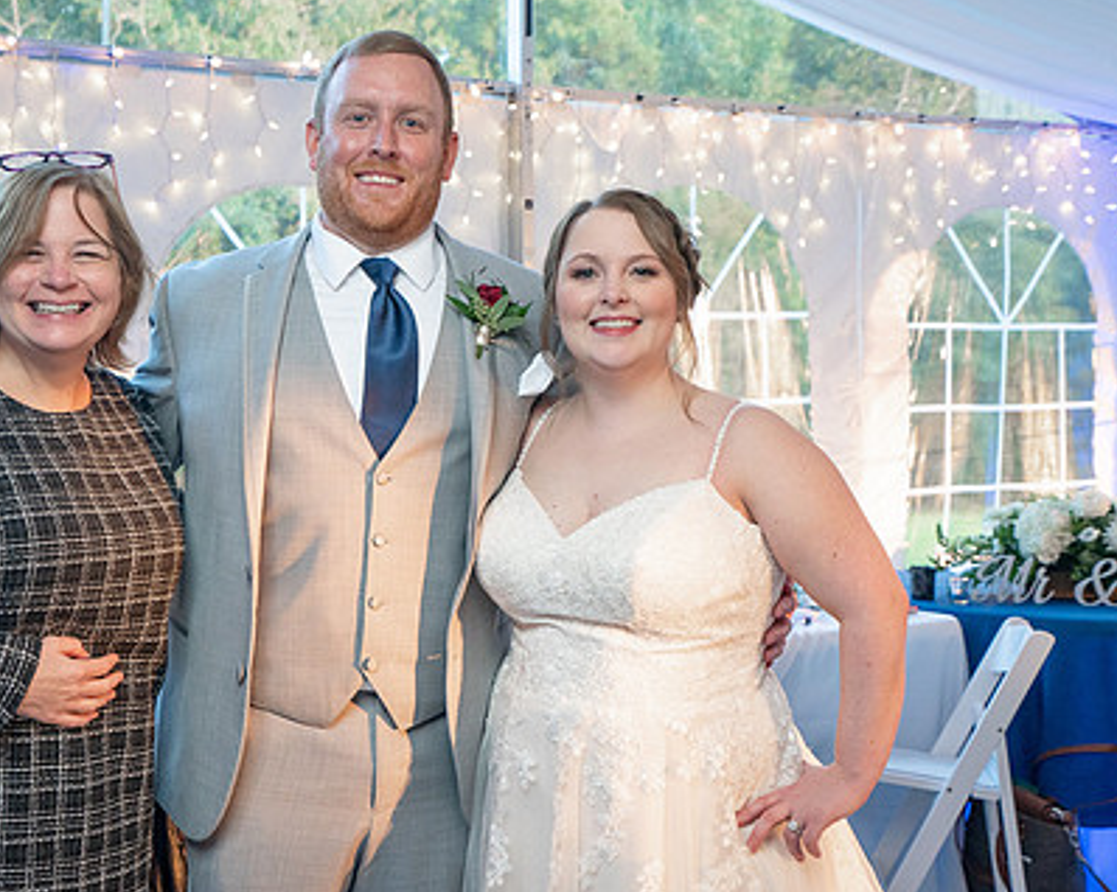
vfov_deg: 28.1
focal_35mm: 54
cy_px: 452
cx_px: 453
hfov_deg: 34.7
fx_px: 1784
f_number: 5.6
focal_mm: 35
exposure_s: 1/250
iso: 2000
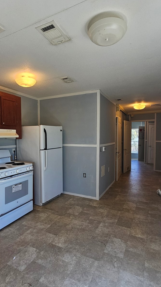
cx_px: 70
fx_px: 144
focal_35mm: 19
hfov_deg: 58.1
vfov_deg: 89.6
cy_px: 143
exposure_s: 1/207
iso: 100
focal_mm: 2.2
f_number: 2.2
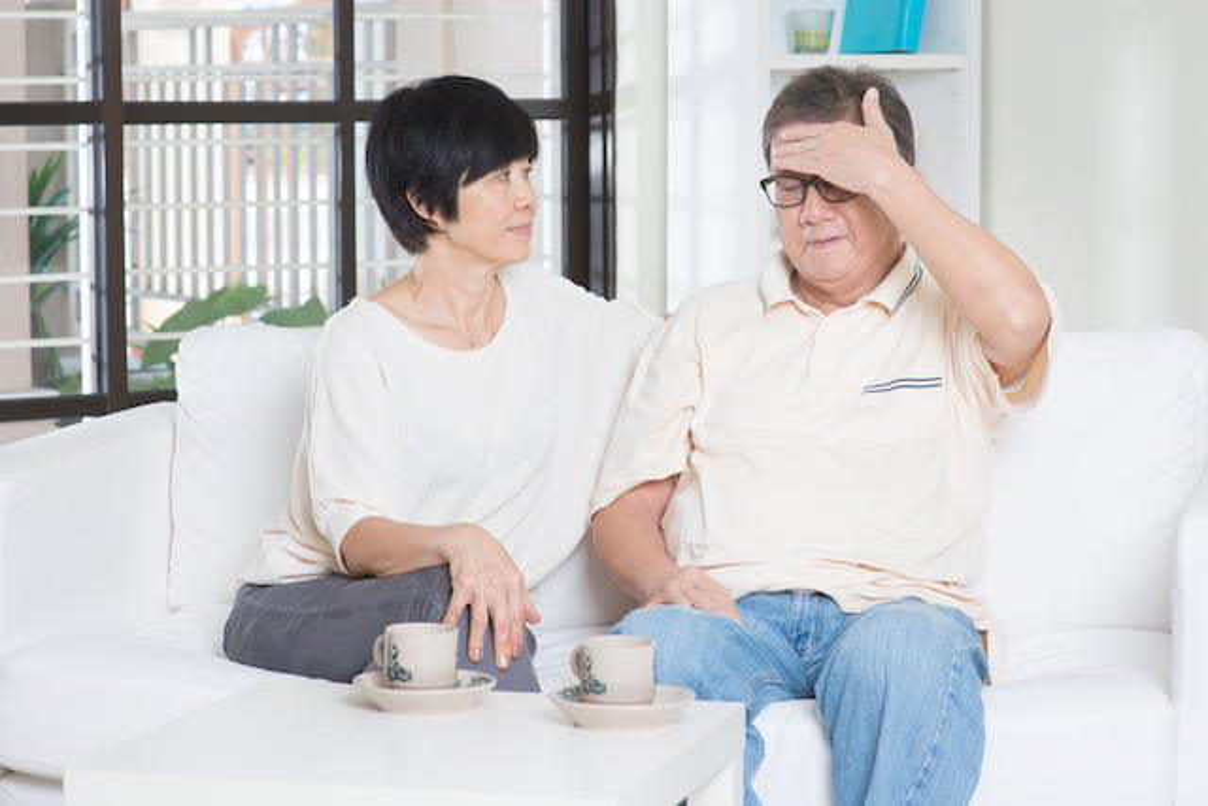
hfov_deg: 23.9
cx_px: 604
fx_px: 2853
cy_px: 403
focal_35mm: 85
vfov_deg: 16.1
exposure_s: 1/160
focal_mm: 85
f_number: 6.3
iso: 250
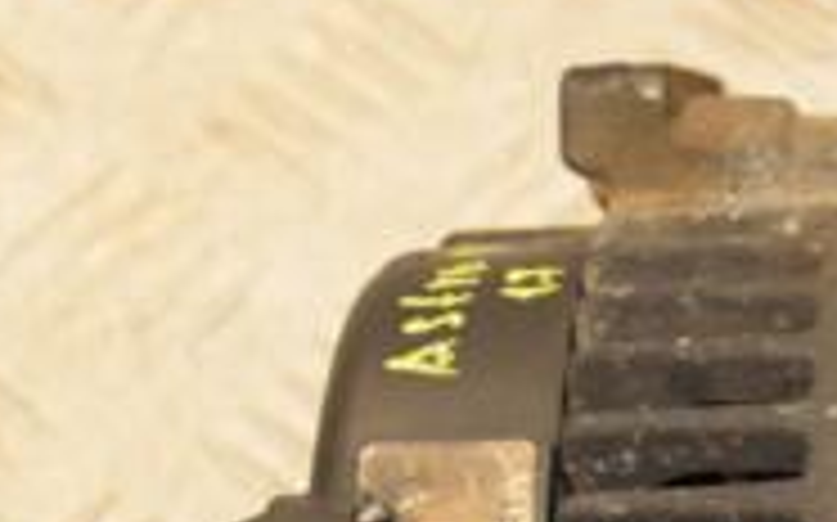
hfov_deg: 10.0
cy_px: 837
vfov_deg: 6.2
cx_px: 940
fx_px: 4719
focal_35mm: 207
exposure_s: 1/200
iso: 800
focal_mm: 42
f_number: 5
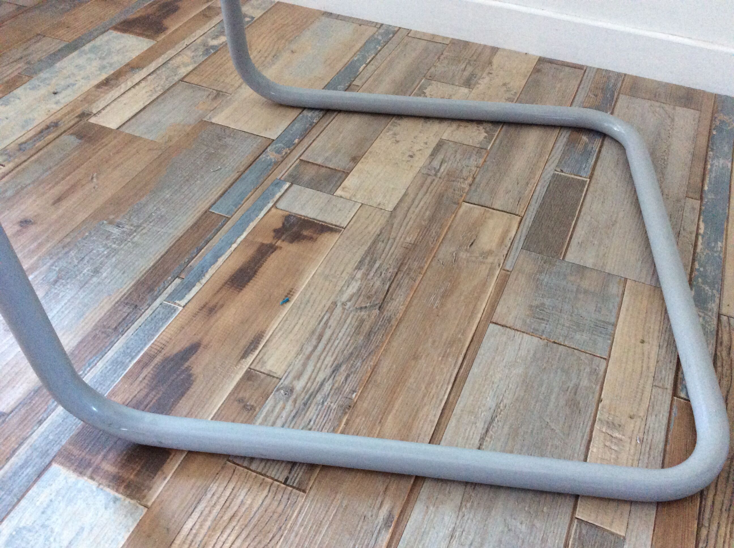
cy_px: 274
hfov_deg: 56.9
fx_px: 678
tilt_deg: -45.2
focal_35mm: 32
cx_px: 367
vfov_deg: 44.1
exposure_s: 1/25
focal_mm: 3.3
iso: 250
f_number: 2.4
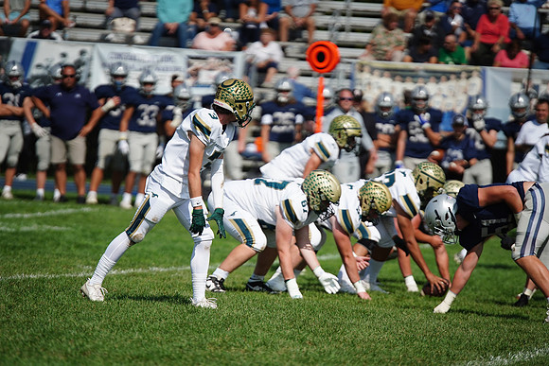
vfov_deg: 4.6
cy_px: 183
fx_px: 4576
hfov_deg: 6.9
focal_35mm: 300
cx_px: 274
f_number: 2.8
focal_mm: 300
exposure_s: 1/8000
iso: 400
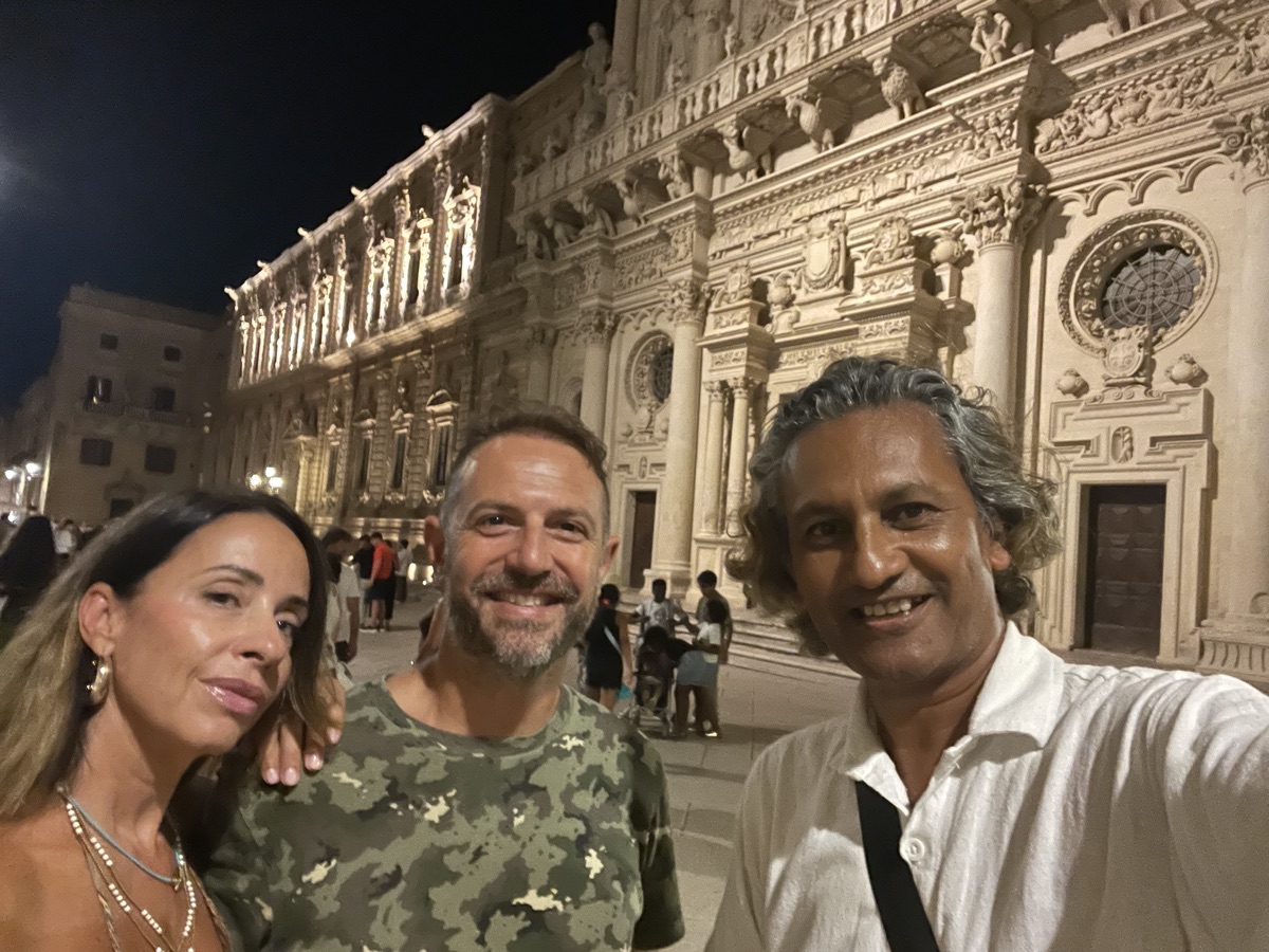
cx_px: 634
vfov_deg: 58.9
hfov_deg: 73.9
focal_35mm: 23
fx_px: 843
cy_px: 476
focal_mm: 2.71
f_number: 2.2
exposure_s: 1/14
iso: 1000
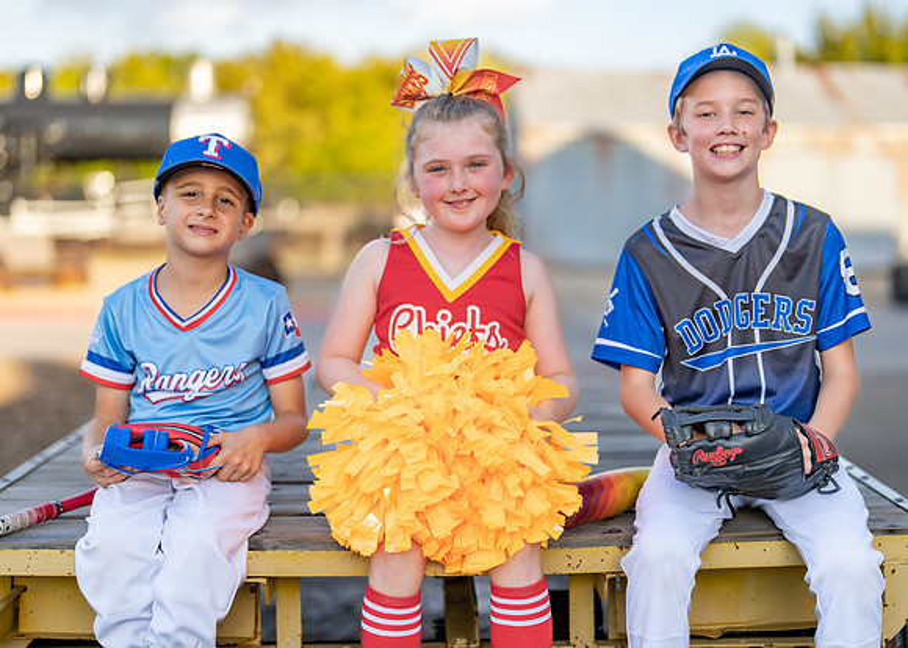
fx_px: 1589
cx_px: 470
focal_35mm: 62
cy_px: 353
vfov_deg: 23.0
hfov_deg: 31.9
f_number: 1.2
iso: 100
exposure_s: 1/2000
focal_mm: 50
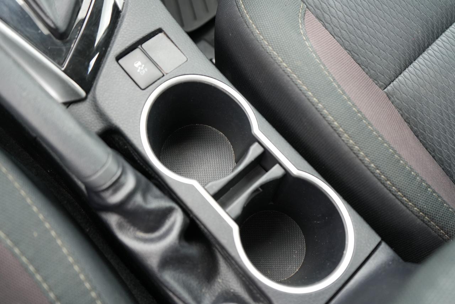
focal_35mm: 34
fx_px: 430
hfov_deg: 55.8
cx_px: 228
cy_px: 152
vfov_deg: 38.9
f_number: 4
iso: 1000
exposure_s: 1/160
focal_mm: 34
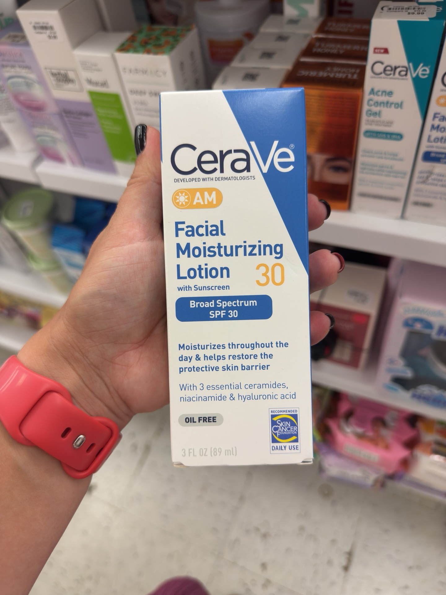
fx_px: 412
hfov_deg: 56.8
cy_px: 298
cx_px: 223
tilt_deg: -51.8
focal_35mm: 24
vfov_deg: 71.6
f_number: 1.78
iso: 80
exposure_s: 1/124
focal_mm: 6.76
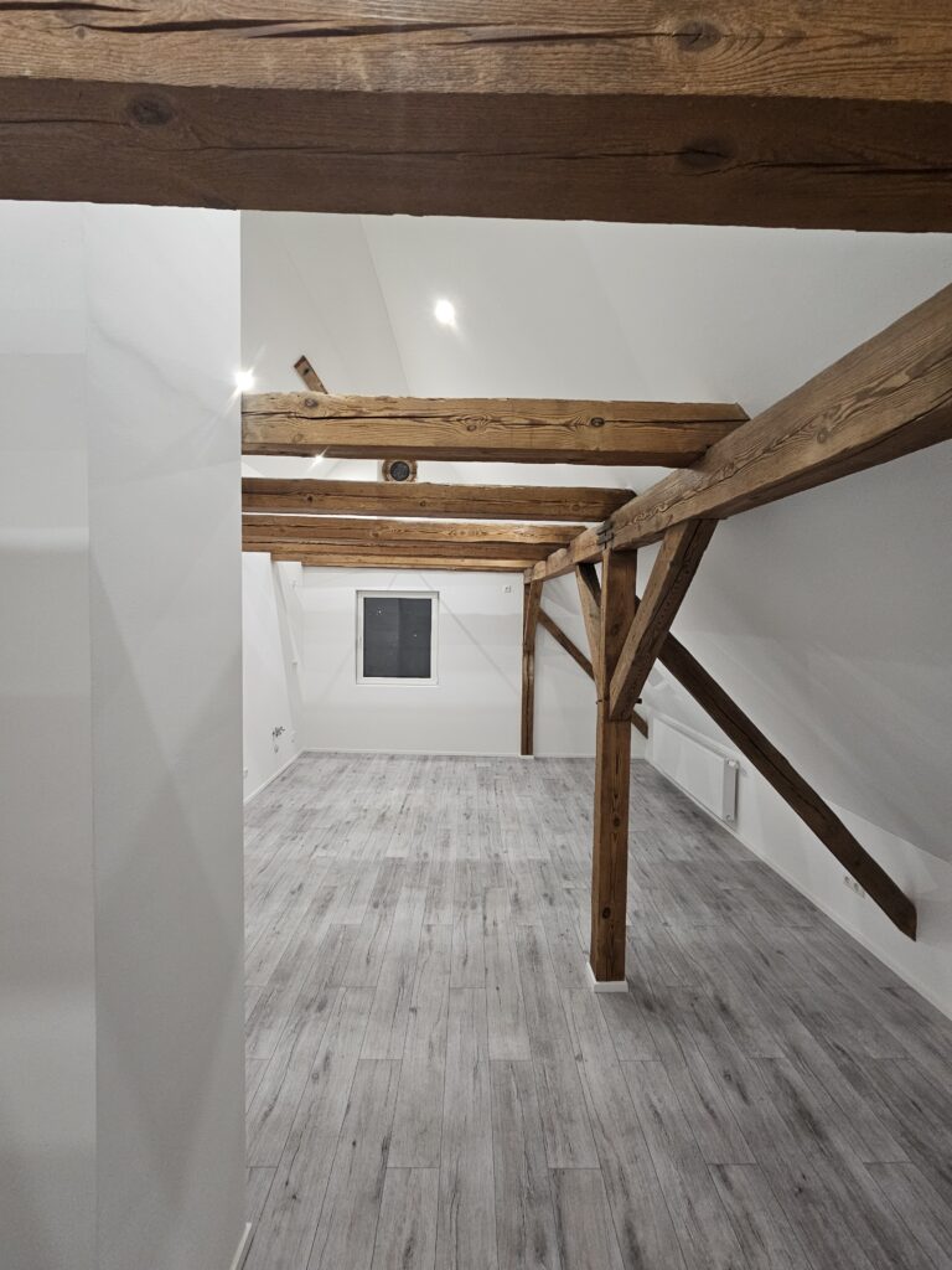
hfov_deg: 89.9
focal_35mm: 13
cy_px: 635
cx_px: 476
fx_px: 477
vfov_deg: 106.2
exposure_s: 1/33
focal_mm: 2.2
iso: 400
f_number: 2.2
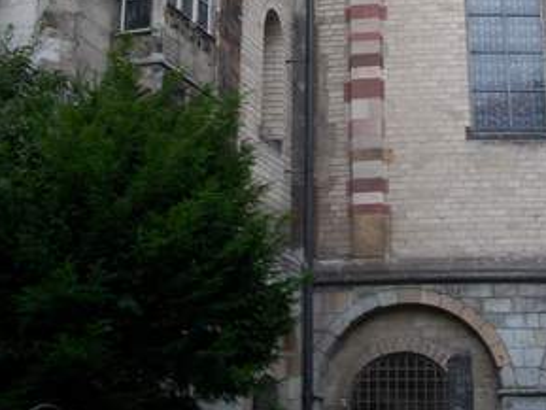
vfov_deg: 17.4
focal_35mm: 82
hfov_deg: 23.8
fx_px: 1294
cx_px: 314
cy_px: -40
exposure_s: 1/30
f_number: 2.8
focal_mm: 7.8
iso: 100
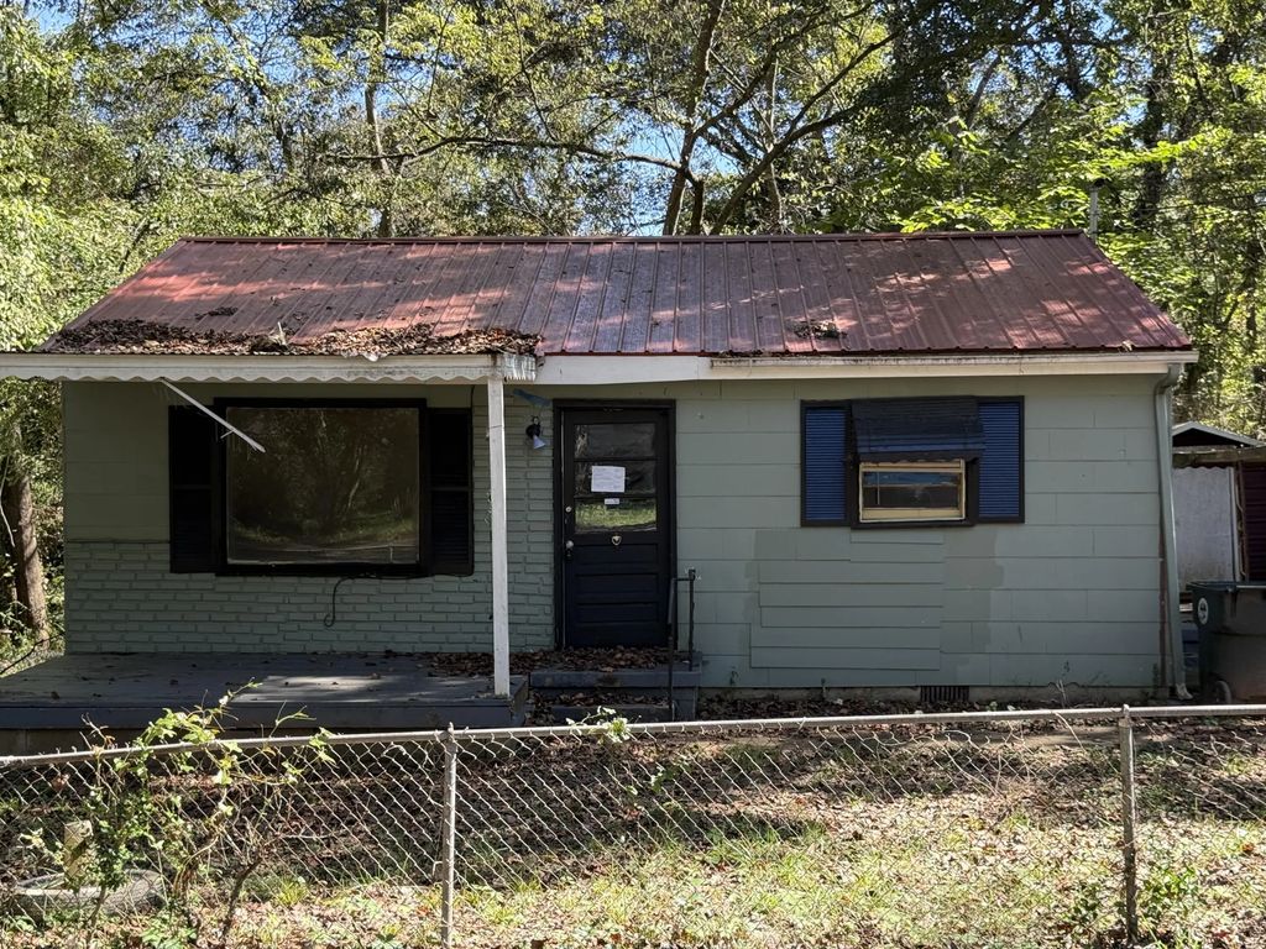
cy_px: 474
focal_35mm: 48
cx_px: 633
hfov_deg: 39.7
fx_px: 1755
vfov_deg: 30.3
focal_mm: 6.76
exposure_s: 1/420
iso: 100
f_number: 1.78
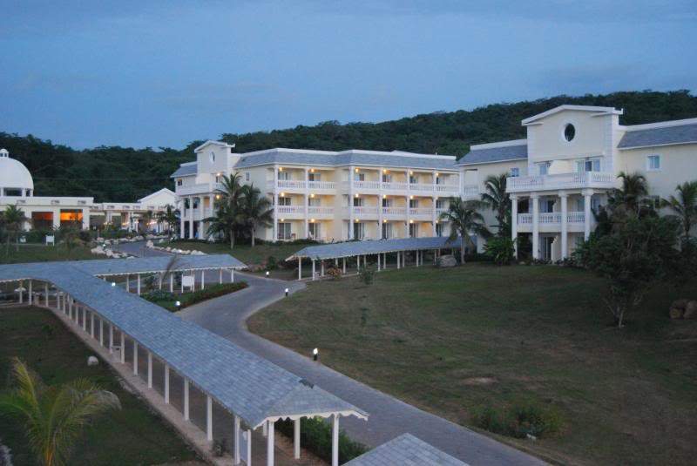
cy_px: 233
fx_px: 901
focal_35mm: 46
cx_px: 348
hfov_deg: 42.3
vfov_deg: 29.0
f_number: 4.5
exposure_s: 1/60
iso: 1600
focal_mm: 31
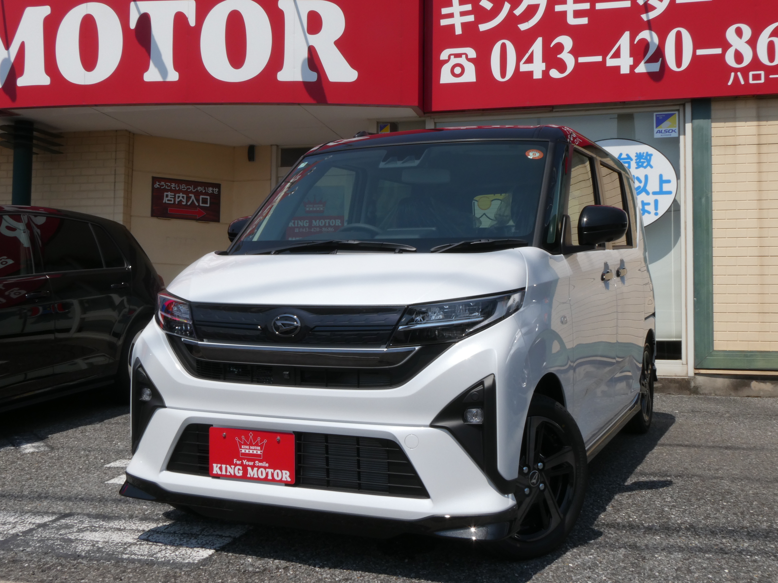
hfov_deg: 50.1
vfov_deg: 38.7
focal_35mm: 37
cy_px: 292
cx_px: 389
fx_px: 832
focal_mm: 6.7
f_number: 8
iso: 80
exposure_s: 1/320
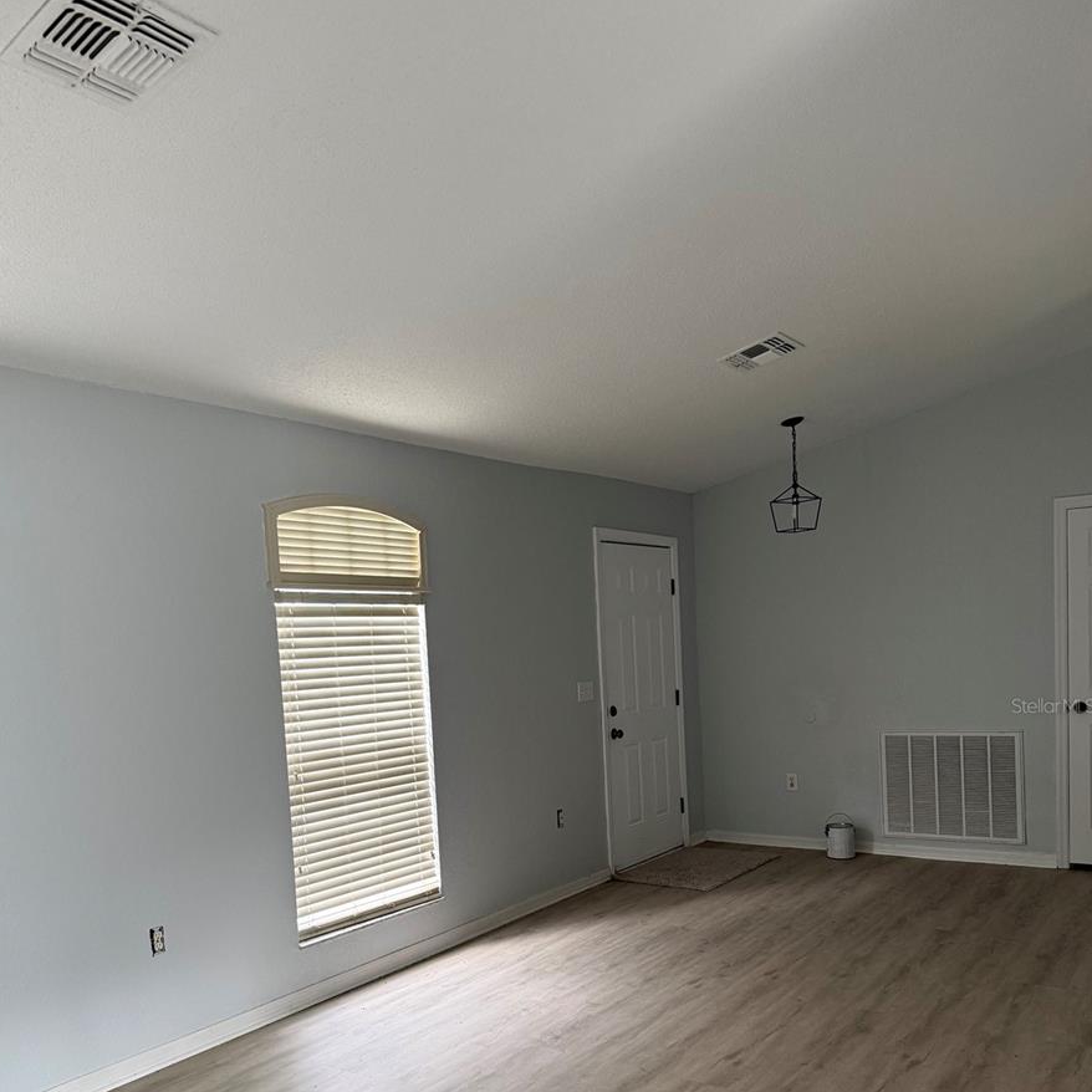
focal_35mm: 29
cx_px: 540
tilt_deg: -3.4
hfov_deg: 55.6
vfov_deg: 54.8
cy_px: 705
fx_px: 1035
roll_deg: +2.6
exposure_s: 1/60
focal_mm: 6.76
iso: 320
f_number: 1.78
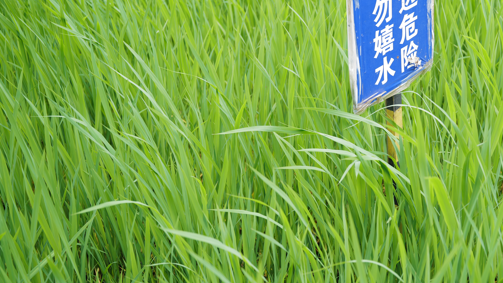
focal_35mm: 58
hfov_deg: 35.2
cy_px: 118
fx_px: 774
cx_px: 381
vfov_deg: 20.7
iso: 100
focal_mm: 35
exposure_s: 1/400
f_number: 6.8
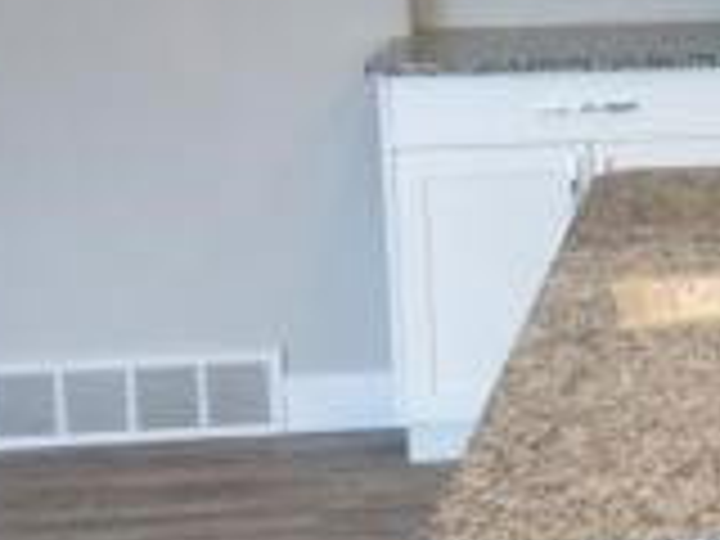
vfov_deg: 11.5
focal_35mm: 128
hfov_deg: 13.7
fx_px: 2662
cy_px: 72
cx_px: 1300
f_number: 2.4
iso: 32
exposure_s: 1/24
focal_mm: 3.3
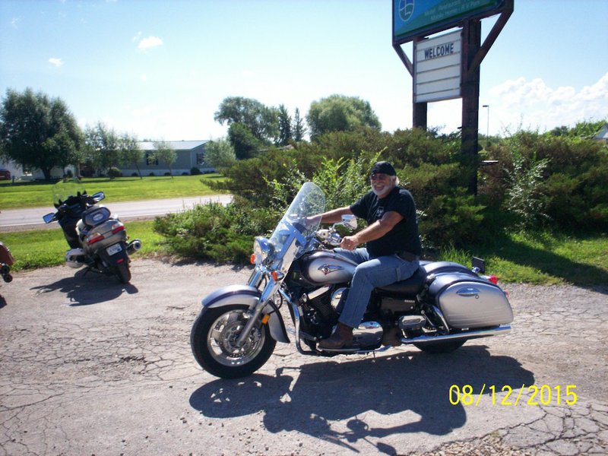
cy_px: 228
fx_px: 632
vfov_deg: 39.7
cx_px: 304
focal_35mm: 36
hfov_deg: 51.4
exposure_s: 1/522
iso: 100
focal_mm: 6
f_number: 4.5
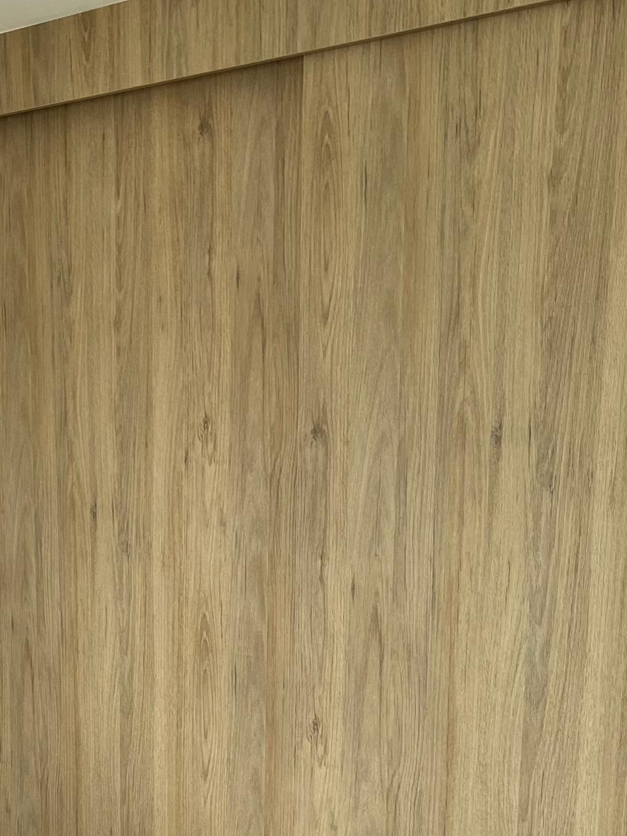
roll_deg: +0.1
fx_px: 1401
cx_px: 218
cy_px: 738
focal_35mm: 58
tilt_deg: -13.6
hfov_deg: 25.1
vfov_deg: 31.8
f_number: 1.6
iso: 64
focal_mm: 5.1
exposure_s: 1/121
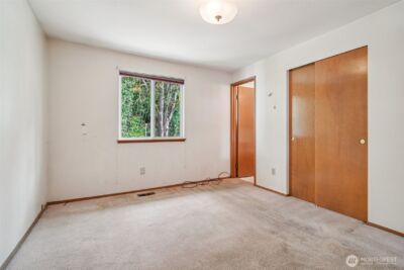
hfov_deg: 96.7
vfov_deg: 73.8
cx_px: 202
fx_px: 180
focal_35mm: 16
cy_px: 135
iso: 1600
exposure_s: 1/40
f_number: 8
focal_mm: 16
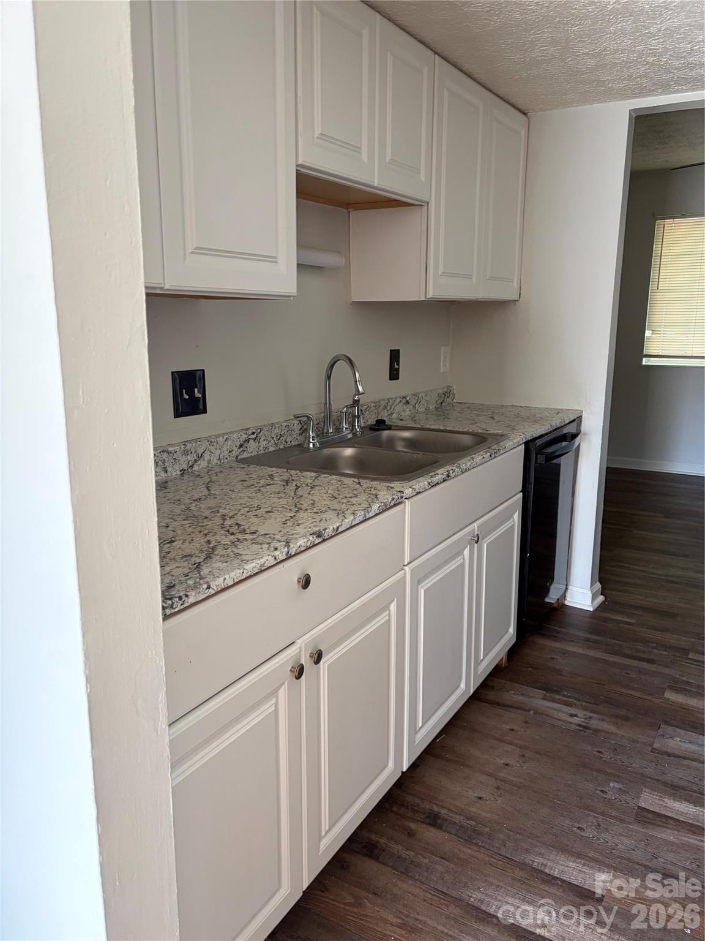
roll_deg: -2.8
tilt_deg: -9.5
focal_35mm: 26
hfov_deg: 53.1
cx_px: 352
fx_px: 706
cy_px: 470
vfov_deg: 67.3
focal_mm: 5.96
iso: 125
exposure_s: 1/72
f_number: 1.6
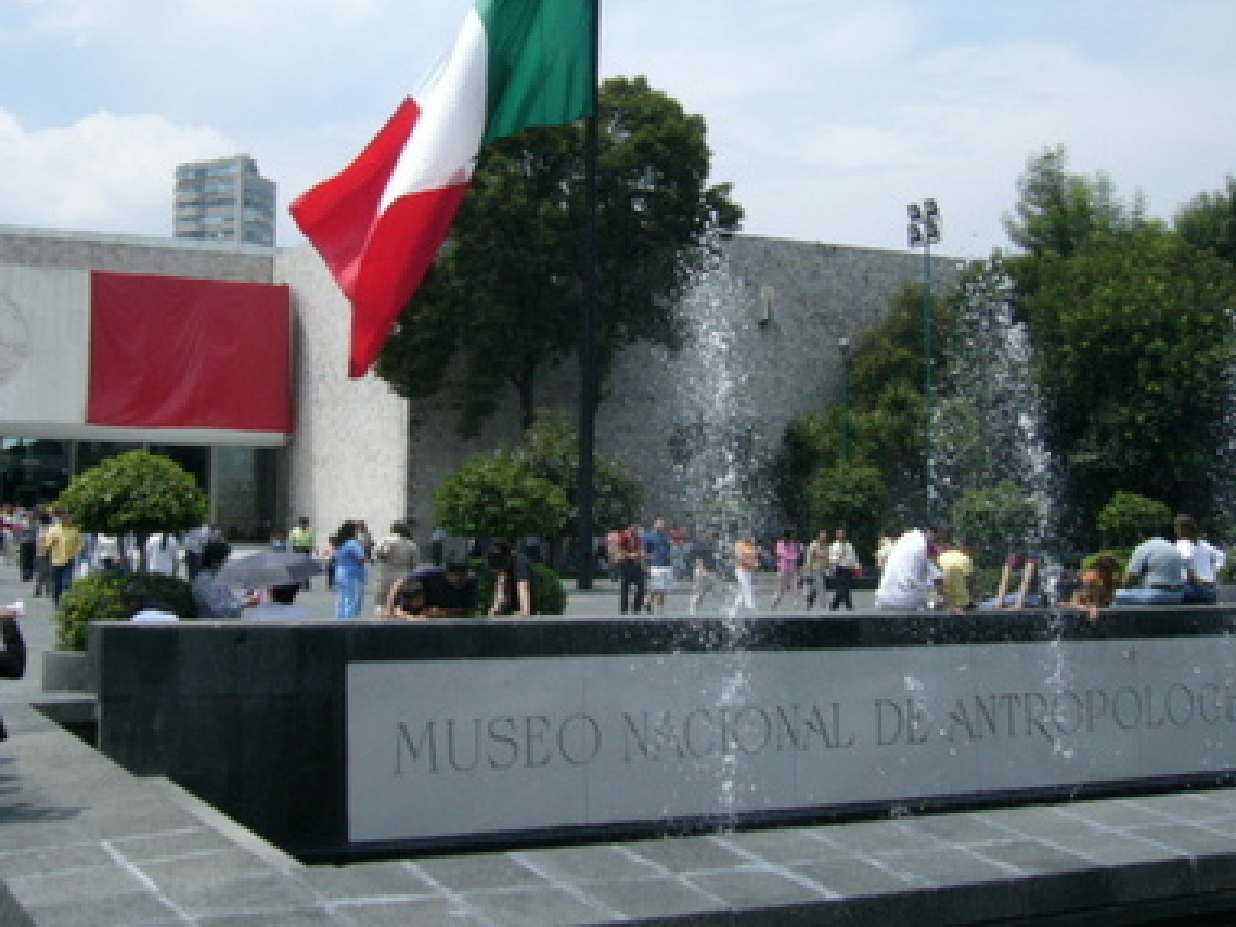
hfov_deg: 41.1
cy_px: 353
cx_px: 504
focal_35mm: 46
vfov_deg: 31.4
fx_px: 1642
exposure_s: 1/320
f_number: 8
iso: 100
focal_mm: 5.8
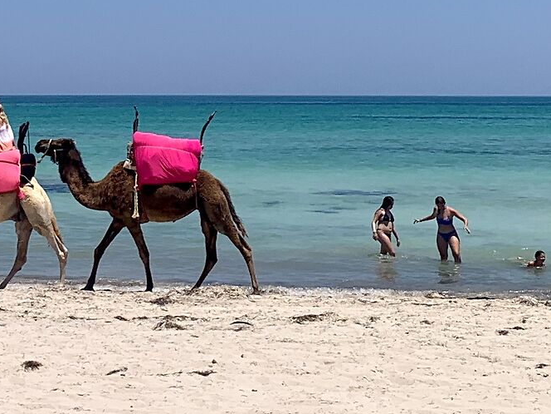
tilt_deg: +2.9
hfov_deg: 20.7
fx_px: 1496
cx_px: 136
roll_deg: +0.2
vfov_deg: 15.4
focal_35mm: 94
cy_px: -27
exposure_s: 1/5405
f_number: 1.8
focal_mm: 4.25
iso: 25
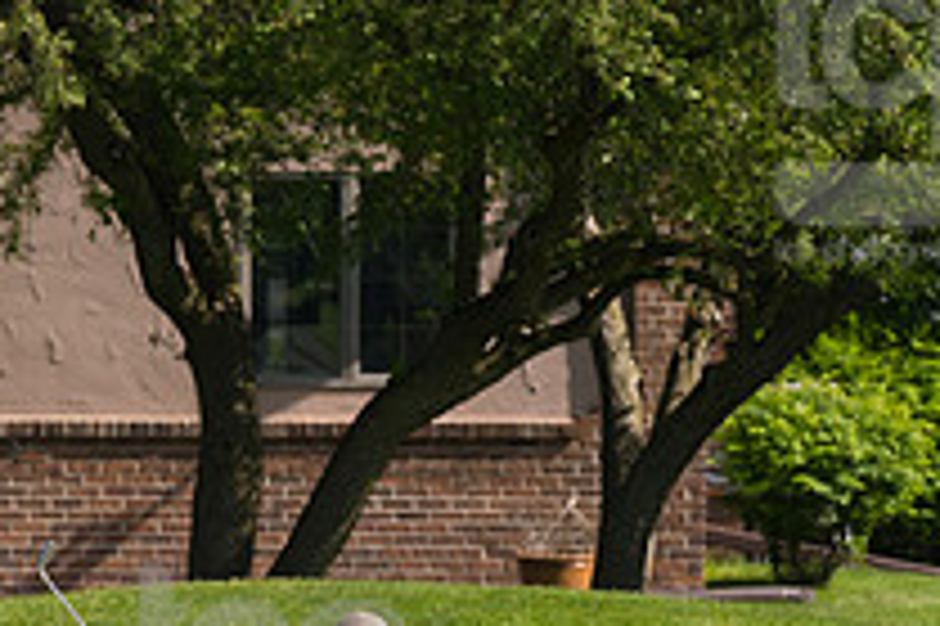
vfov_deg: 1.6
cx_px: 274
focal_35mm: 834
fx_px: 21759
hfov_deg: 2.5
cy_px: 725
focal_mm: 200
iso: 320
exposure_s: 1/1600
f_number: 5.6
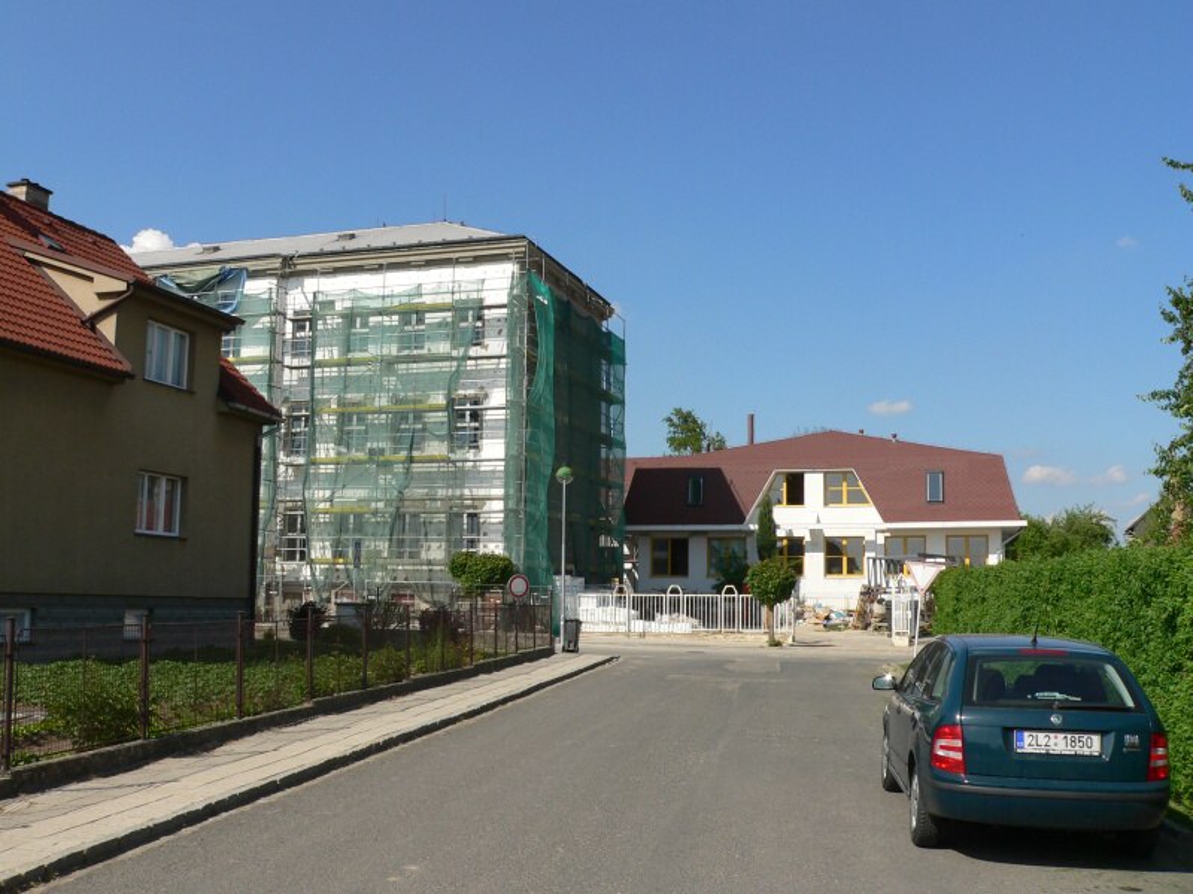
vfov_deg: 39.7
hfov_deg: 51.4
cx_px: 596
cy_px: 447
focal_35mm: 36
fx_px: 1241
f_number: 5.2
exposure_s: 1/500
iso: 80
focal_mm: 6
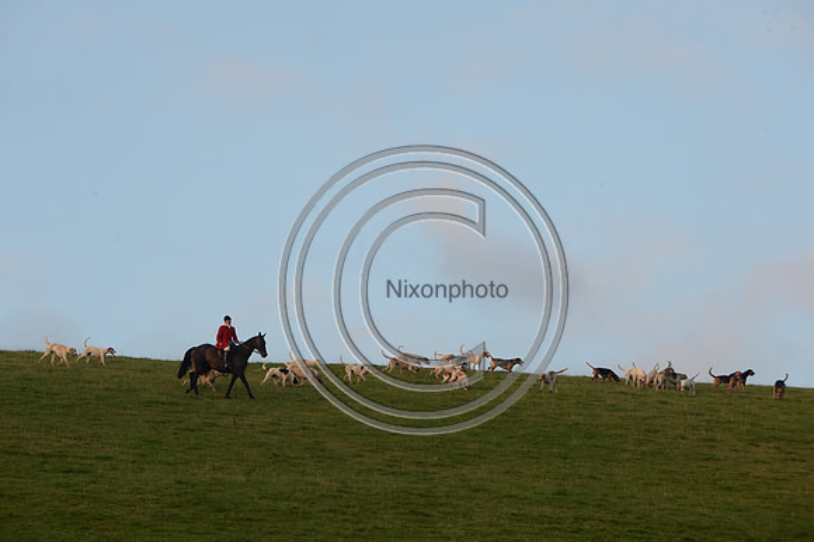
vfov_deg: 6.9
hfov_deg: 10.3
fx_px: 4519
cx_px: 407
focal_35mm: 200
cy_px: 271
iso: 2500
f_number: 8
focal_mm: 200
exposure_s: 1/640
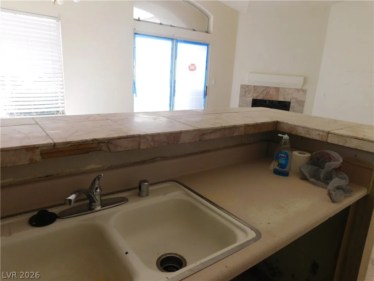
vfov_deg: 56.8
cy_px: 140
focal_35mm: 24
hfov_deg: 71.6
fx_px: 259
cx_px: 187
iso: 125
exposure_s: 1/100
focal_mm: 4.1
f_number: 3
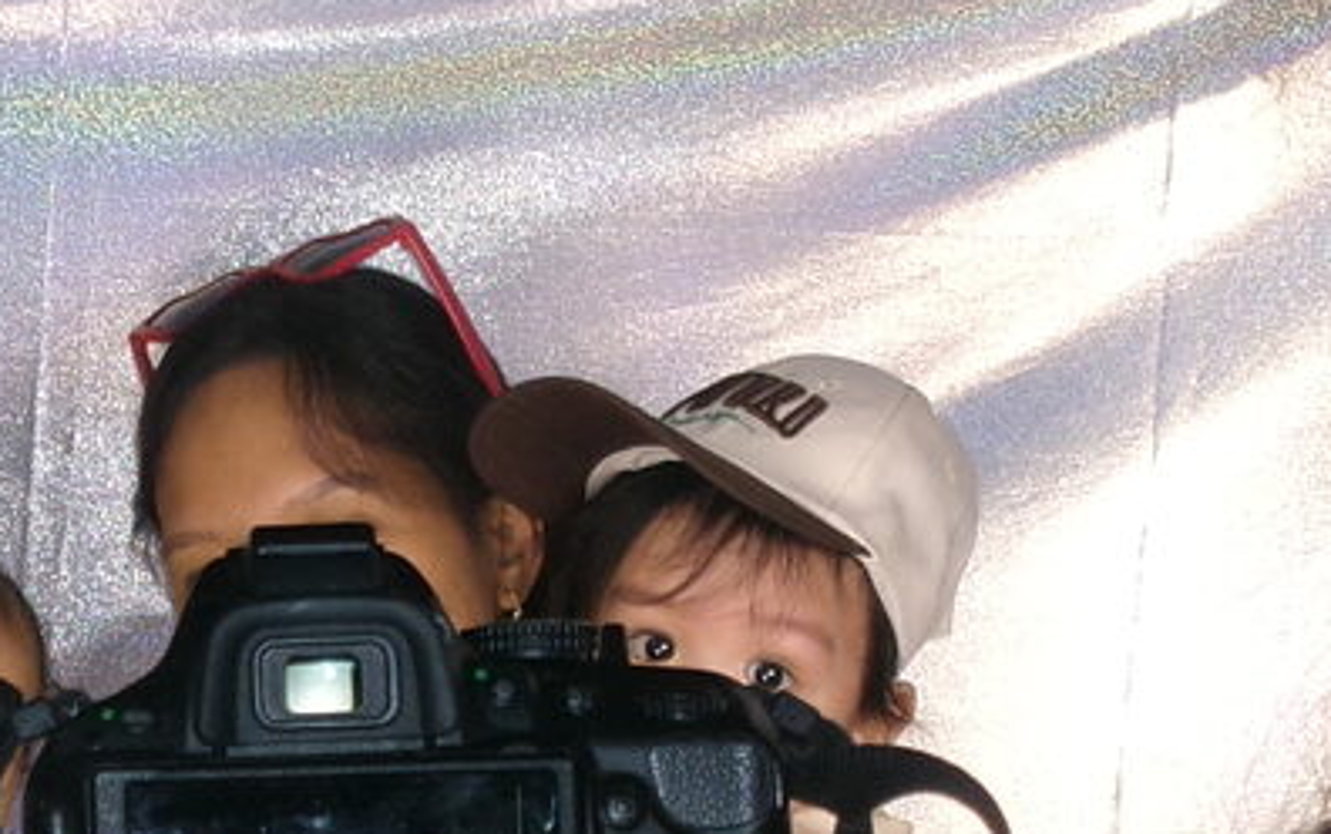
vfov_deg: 8.0
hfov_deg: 13.0
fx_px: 5843
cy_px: 1113
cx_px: 323
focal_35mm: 161
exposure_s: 1/34
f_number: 4.7
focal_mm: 7.8
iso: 153
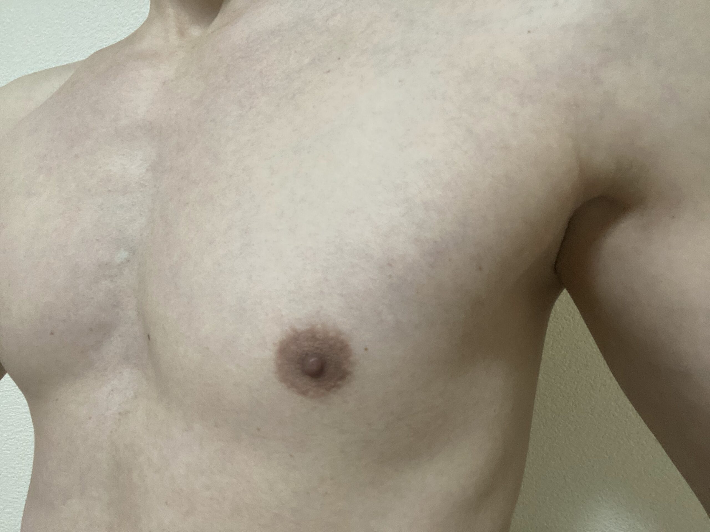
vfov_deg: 58.9
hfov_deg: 73.9
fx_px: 472
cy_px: 266
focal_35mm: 23
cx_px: 355
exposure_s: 1/50
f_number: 2.2
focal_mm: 2.71
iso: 320
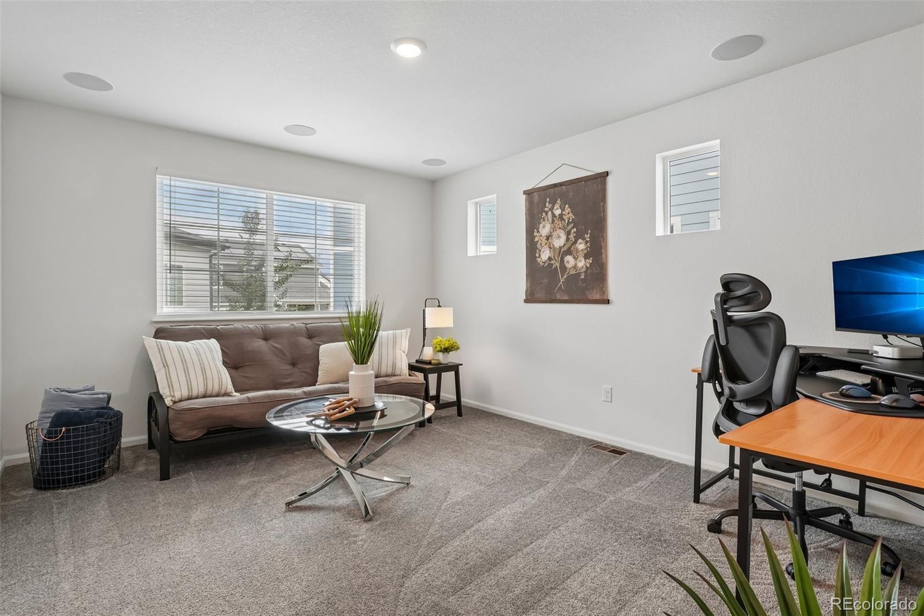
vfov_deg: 72.0
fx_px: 423
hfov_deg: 95.0
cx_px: 462
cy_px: 308
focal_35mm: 16
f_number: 8
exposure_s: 1/30
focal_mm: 11
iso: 250
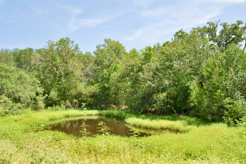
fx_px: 257
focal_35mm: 38
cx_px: 123
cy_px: 82
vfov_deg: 35.6
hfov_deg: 51.2
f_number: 7.1
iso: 100
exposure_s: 1/200
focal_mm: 25
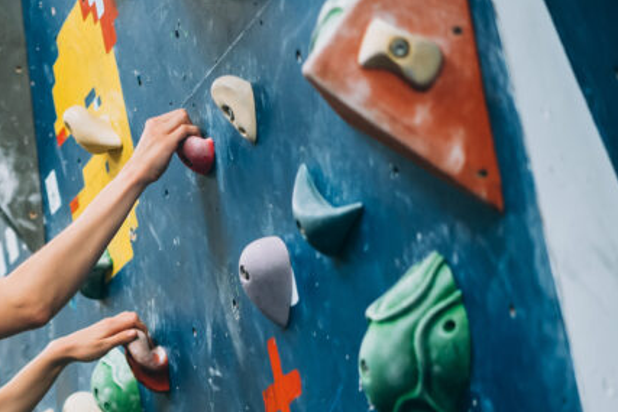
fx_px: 2267
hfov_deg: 15.2
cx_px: -39
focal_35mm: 132
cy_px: 432
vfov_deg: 10.3
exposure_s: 1/160
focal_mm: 55
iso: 1000
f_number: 2
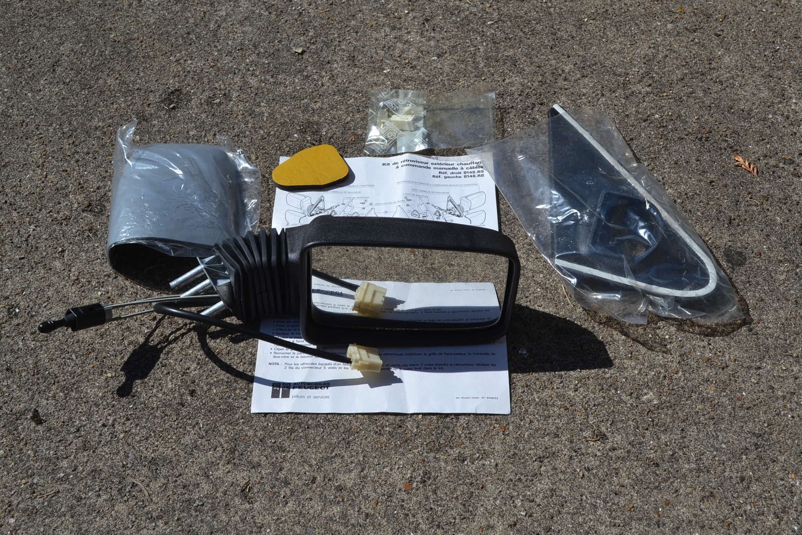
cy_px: 268
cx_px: 401
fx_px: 1069
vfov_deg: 28.1
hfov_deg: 41.1
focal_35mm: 48
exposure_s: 1/320
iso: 100
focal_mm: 32
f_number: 9
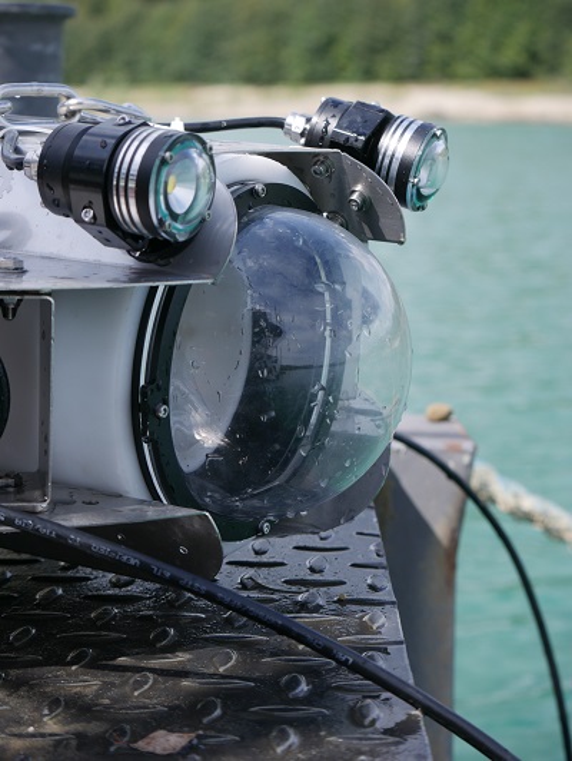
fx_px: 1980
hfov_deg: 16.4
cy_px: 380
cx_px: 286
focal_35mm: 90
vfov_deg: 21.8
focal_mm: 45
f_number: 5.6
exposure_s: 1/400
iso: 200
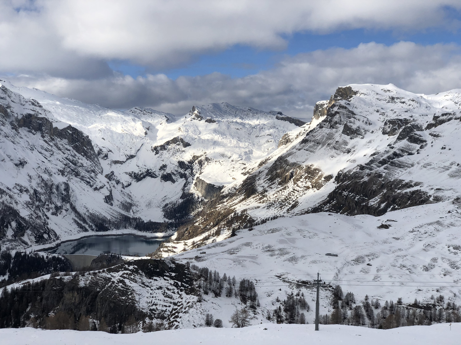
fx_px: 693
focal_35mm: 52
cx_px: 230
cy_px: 172
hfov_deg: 36.8
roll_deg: -1.4
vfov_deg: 28.0
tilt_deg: -1.3
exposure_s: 1/2288
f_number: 2.4
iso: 16
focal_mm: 6
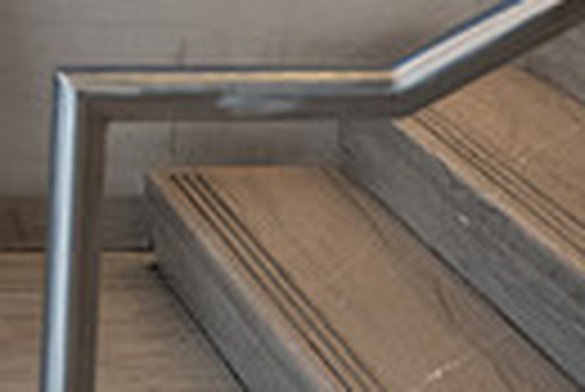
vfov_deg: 10.3
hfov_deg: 15.1
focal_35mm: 125
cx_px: -320
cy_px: -318
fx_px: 2033
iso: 1600
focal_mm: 28
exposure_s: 1/800
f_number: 2.8
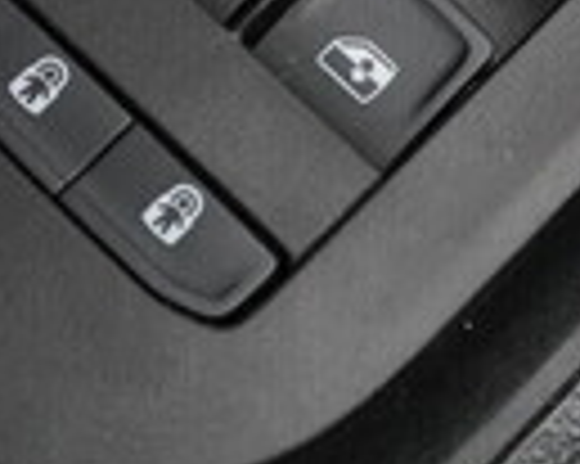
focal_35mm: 144
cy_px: -234
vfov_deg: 10.3
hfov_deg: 13.3
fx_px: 2470
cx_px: 472
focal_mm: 24
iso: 2500
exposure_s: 1/160
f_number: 6.3
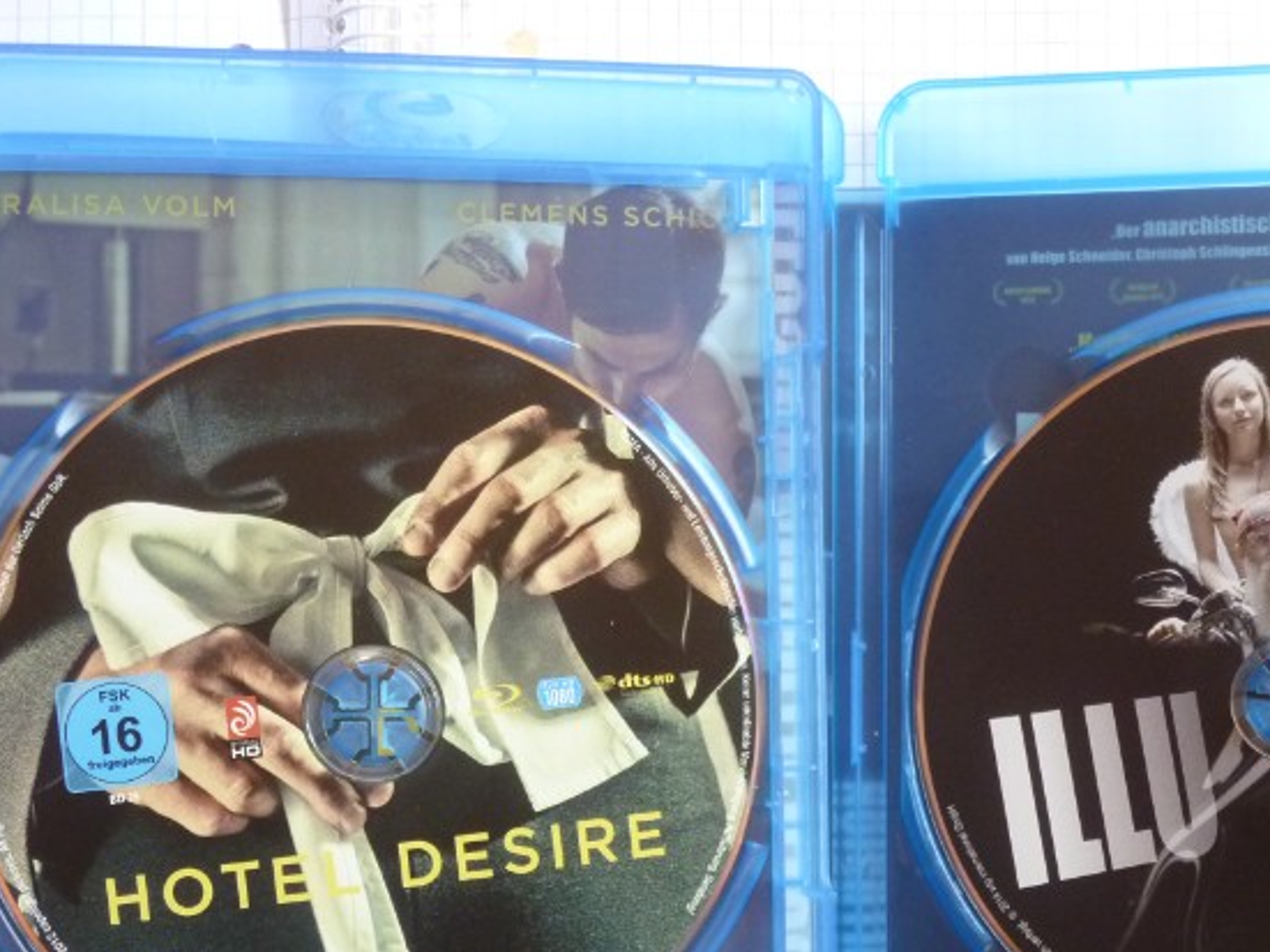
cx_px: 807
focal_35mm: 61
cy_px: 685
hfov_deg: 31.5
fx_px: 2237
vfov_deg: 23.8
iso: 400
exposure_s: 1/40
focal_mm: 7.6
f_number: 4.1
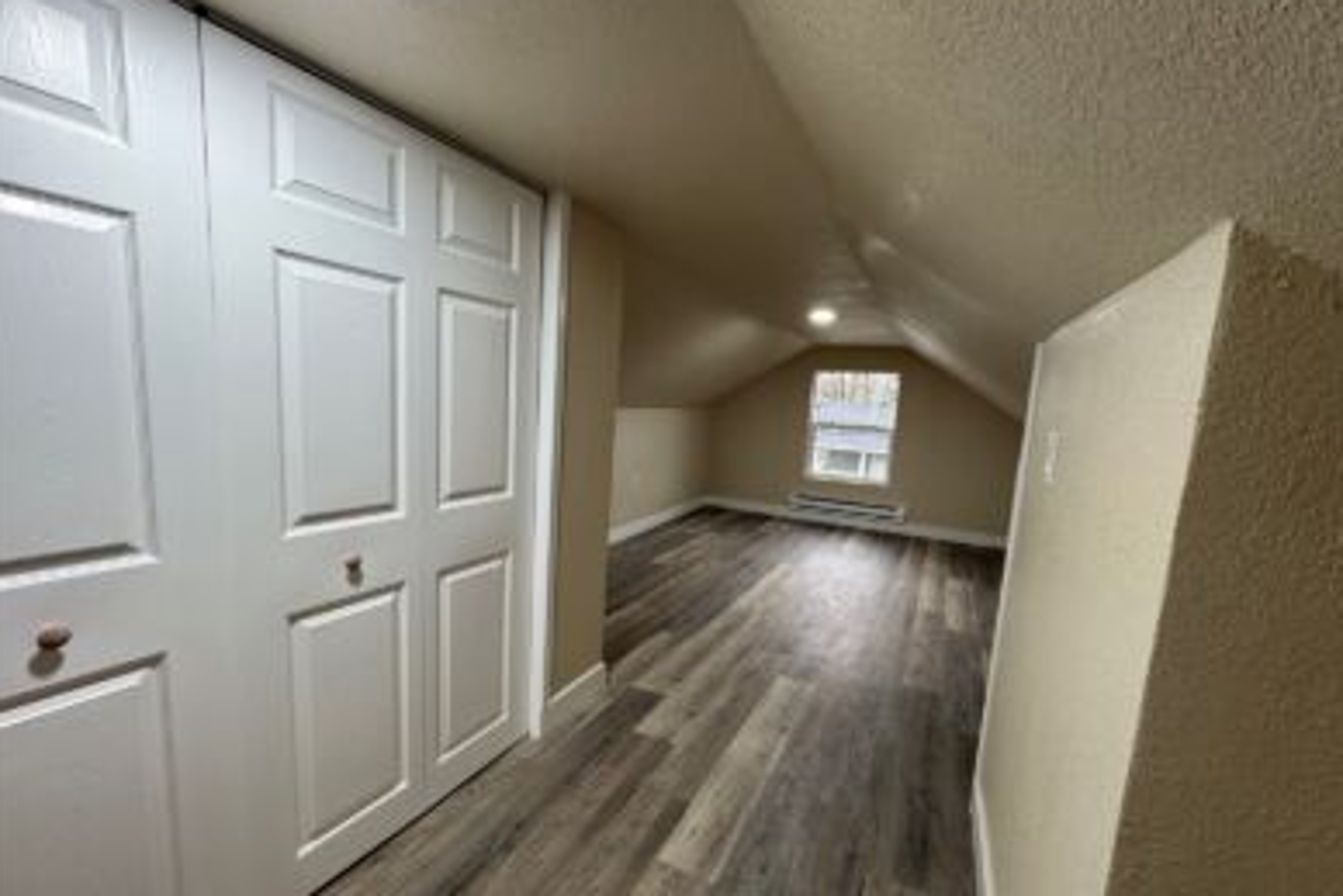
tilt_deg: -8.2
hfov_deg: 100.4
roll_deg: -2.7
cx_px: 682
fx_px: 560
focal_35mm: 15
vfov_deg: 77.3
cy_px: 474
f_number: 2.2
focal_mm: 2.22
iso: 250
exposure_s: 1/60
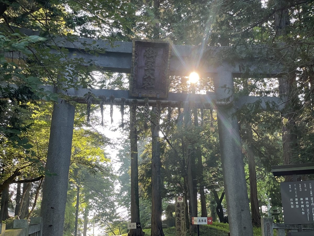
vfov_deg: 28.0
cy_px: 118
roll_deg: +1.7
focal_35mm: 52
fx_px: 472
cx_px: 157
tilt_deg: +19.5
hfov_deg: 36.8
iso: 64
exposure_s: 1/122
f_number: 2
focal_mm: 6
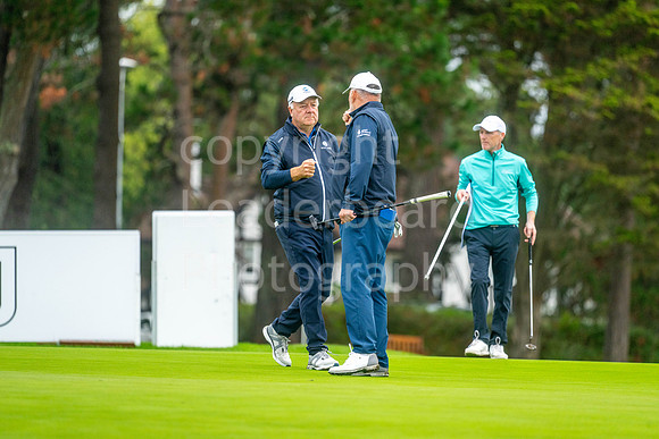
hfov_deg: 6.9
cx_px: 330
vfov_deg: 4.6
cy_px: 220
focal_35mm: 300
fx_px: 5493
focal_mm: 300
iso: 800
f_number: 4
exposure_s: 1/1000
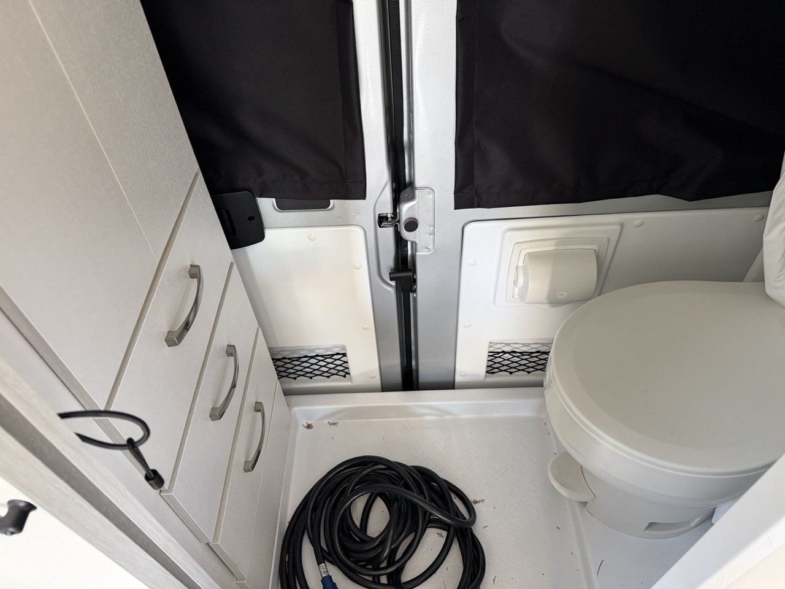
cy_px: 294
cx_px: 392
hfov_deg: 71.6
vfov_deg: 56.8
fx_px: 544
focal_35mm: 24
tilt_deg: -46.6
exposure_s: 1/60
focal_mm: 6.76
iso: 320
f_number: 1.78
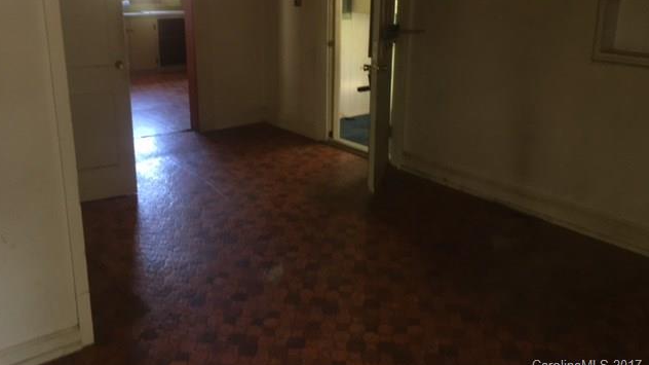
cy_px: 129
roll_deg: -0.4
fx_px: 550
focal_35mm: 32
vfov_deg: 36.3
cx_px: 321
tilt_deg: -14.4
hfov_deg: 61.0
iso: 64
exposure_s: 1/24
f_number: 2.2
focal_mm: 4.15
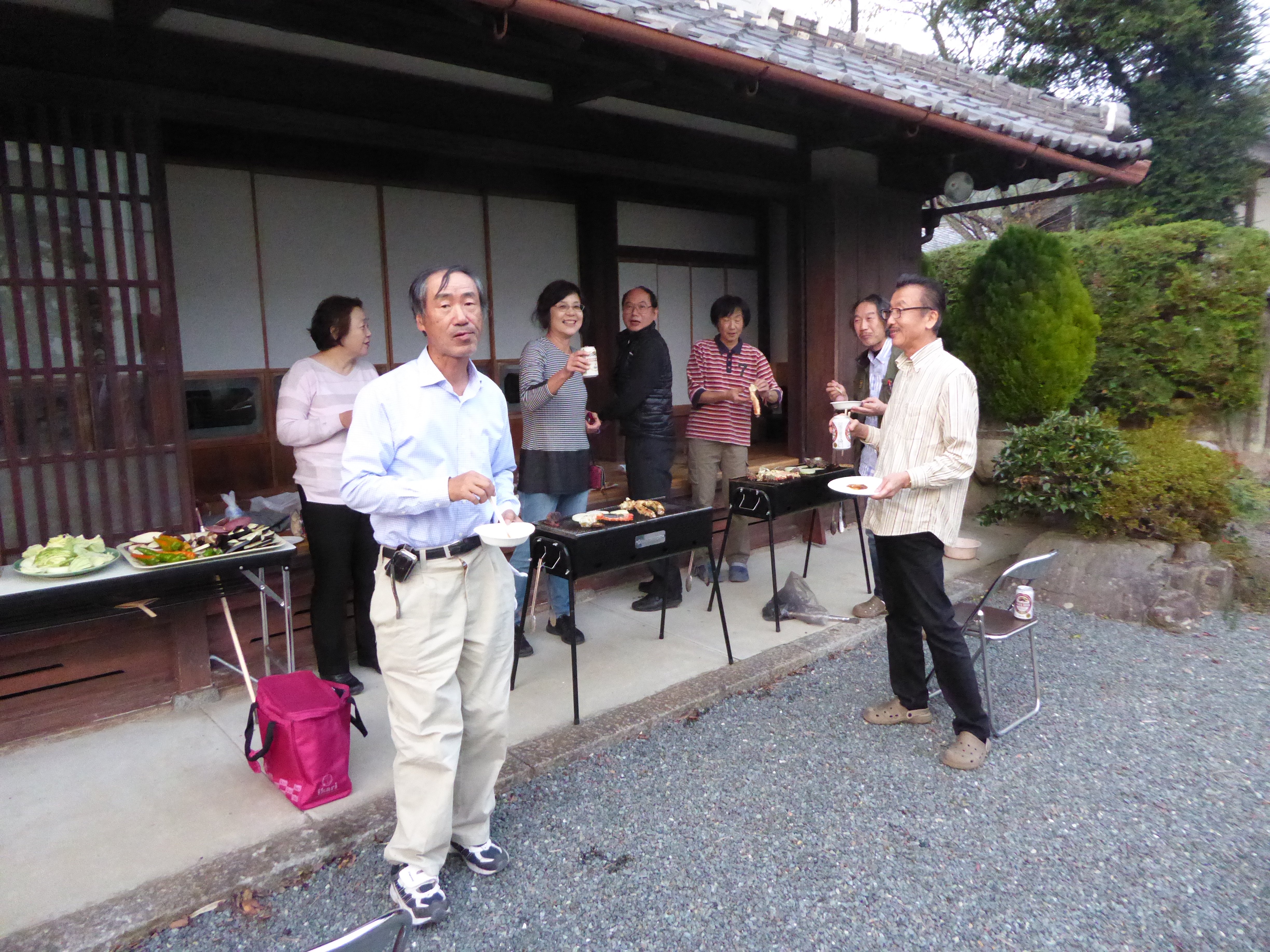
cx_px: 635
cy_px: 476
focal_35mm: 25
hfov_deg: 69.4
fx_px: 917
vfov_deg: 54.9
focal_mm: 4.3
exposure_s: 1/100
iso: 1600
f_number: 3.3
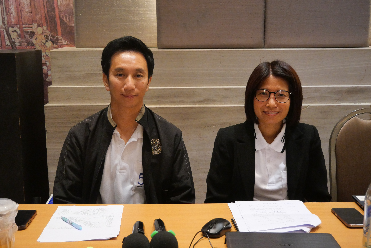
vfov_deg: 28.7
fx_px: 485
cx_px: 186
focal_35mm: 47
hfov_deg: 41.9
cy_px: 124
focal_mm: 23
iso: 3200
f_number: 4.3
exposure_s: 1/125
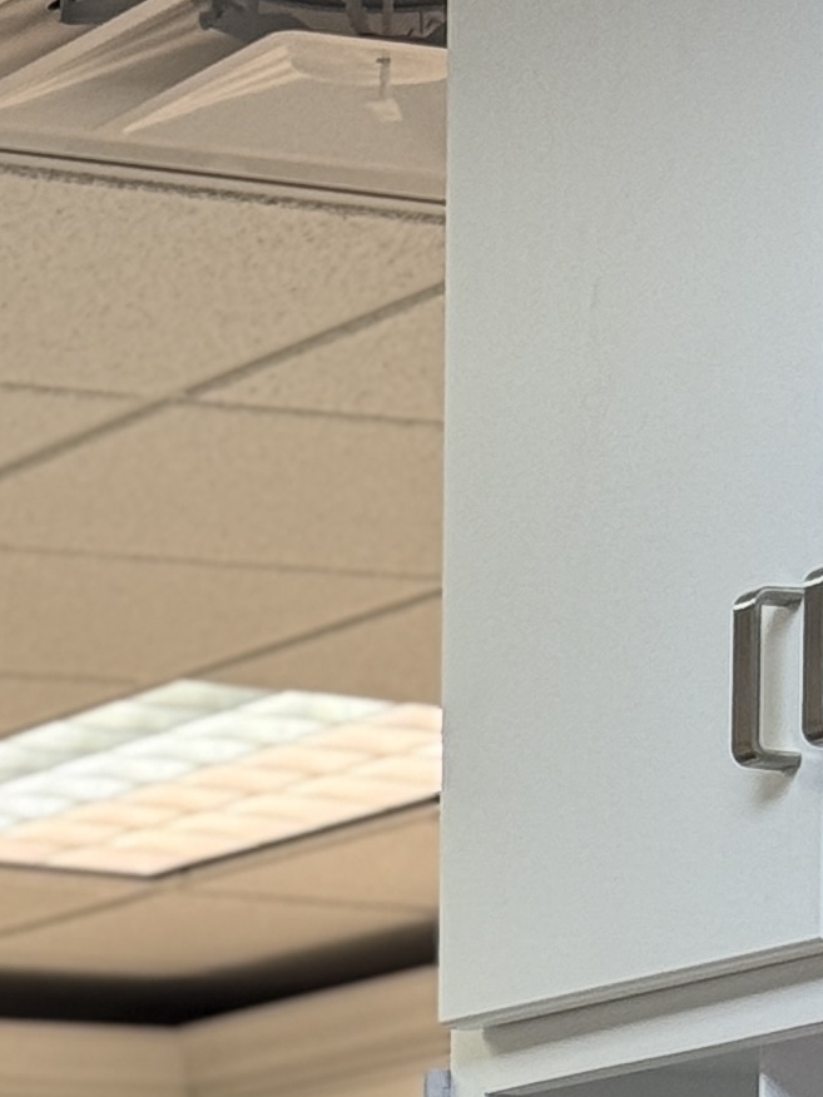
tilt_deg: -2.8
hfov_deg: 6.7
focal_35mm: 221
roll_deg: -0.2
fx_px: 7006
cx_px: -272
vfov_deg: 8.5
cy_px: 2235
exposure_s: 1/60
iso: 64
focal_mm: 6.76
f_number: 1.78
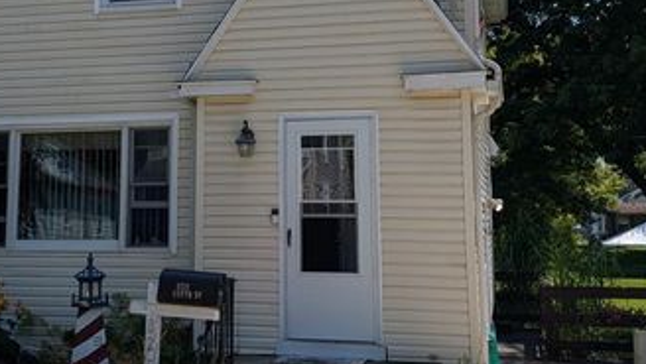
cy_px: 106
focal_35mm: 53
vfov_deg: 22.5
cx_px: 244
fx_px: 908
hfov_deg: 38.9
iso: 22
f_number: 1.68
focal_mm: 6.9
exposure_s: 1/1488
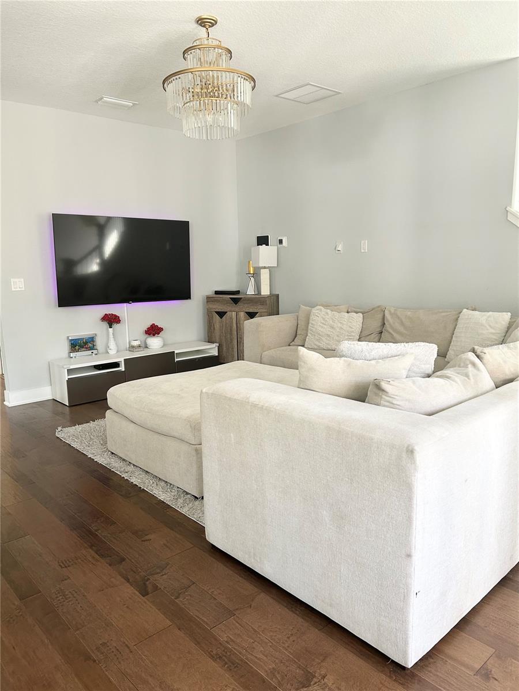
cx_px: 260
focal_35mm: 26
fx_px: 520
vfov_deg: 67.3
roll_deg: +0.9
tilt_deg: -10.0
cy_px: 346
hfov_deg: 53.1
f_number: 1.5
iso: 125
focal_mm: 5.7
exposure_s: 1/102
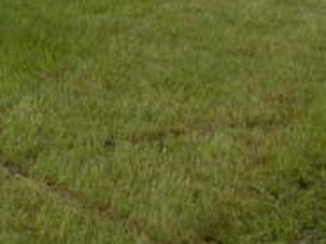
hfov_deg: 11.1
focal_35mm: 165
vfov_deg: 8.8
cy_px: -126
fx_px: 1554
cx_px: -269
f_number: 5.3
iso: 100
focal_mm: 7.85
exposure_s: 1/148
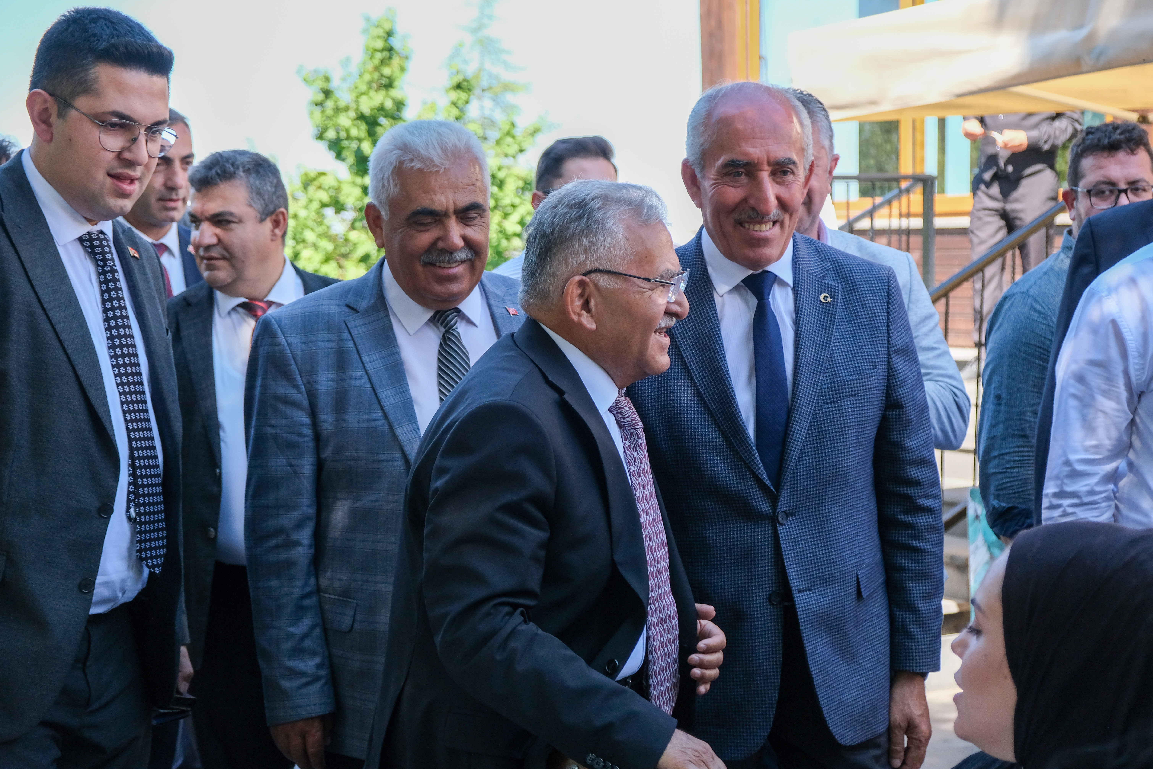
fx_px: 2114
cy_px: 384
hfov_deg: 30.5
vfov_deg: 20.6
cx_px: 577
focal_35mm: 66
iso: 1250
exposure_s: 1/1100
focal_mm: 42.5
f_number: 4
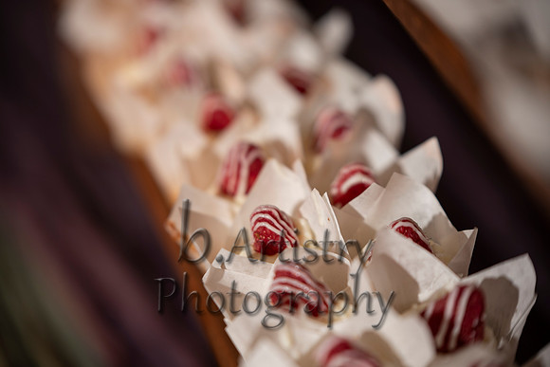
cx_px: 275
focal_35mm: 200
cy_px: 184
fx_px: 3056
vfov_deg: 6.9
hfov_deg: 10.3
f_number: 2.8
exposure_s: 1/200
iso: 160
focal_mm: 200
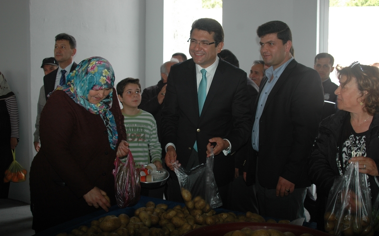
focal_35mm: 43
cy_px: 113
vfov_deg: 29.8
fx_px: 444
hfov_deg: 46.2
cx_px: 190
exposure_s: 1/100
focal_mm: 28
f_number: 3.5
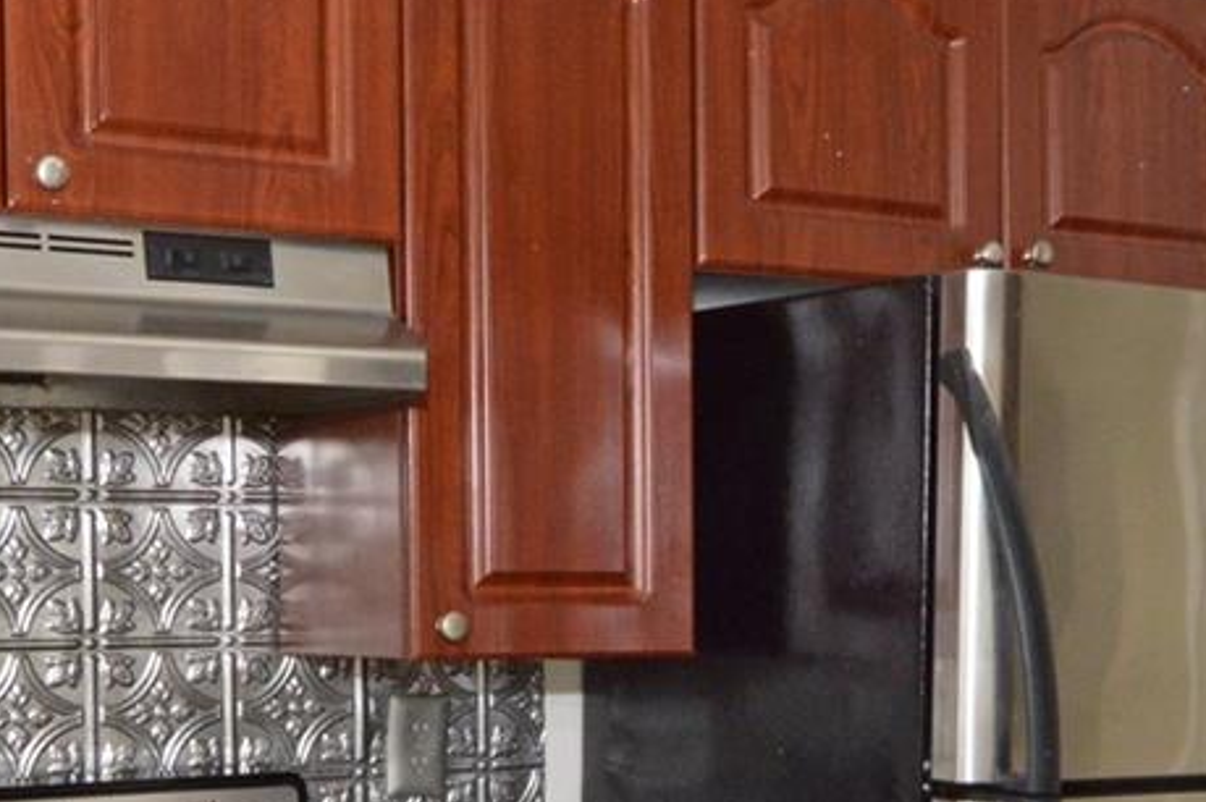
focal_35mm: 73
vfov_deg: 18.3
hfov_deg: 27.5
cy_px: 746
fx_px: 2444
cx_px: 807
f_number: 10
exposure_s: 1/80
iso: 800
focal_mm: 14
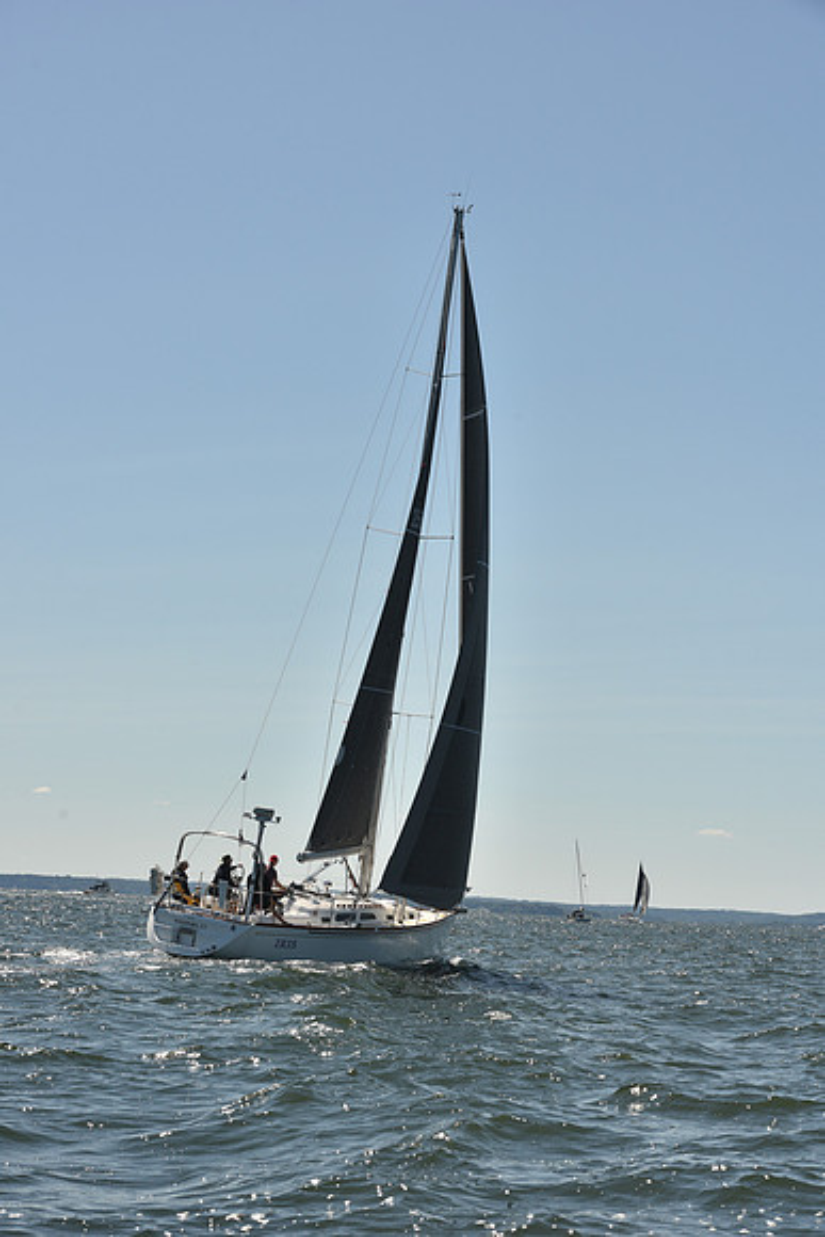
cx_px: 412
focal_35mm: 70
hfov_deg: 19.5
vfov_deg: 28.8
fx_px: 2405
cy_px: 618
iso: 250
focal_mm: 70
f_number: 10
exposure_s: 1/1000
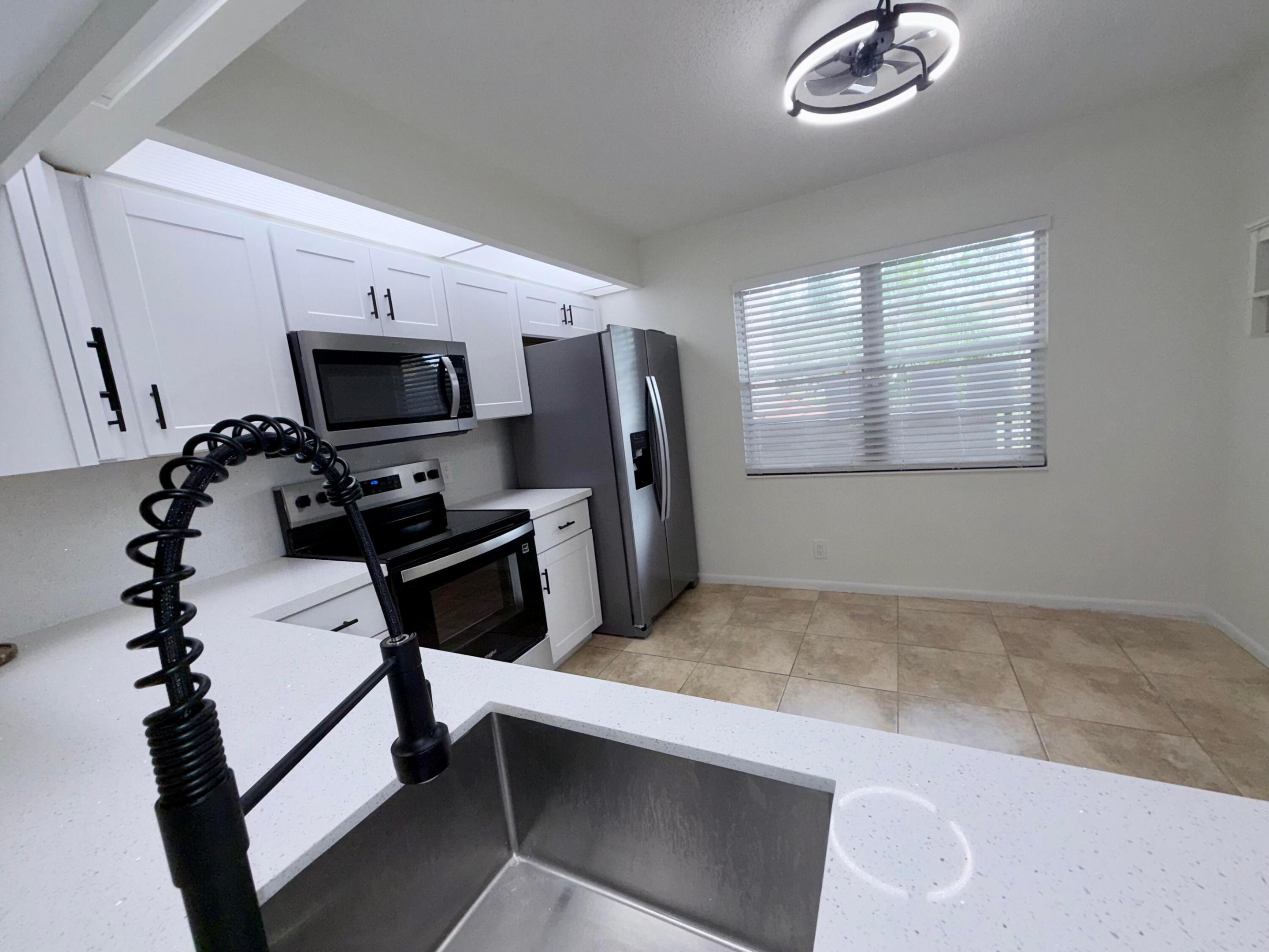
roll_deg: +6.9
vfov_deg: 85.7
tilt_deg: -7.8
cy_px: 476
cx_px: 634
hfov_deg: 102.1
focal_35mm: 14
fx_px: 513
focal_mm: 2.22
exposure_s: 1/120
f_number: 2.2
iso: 25
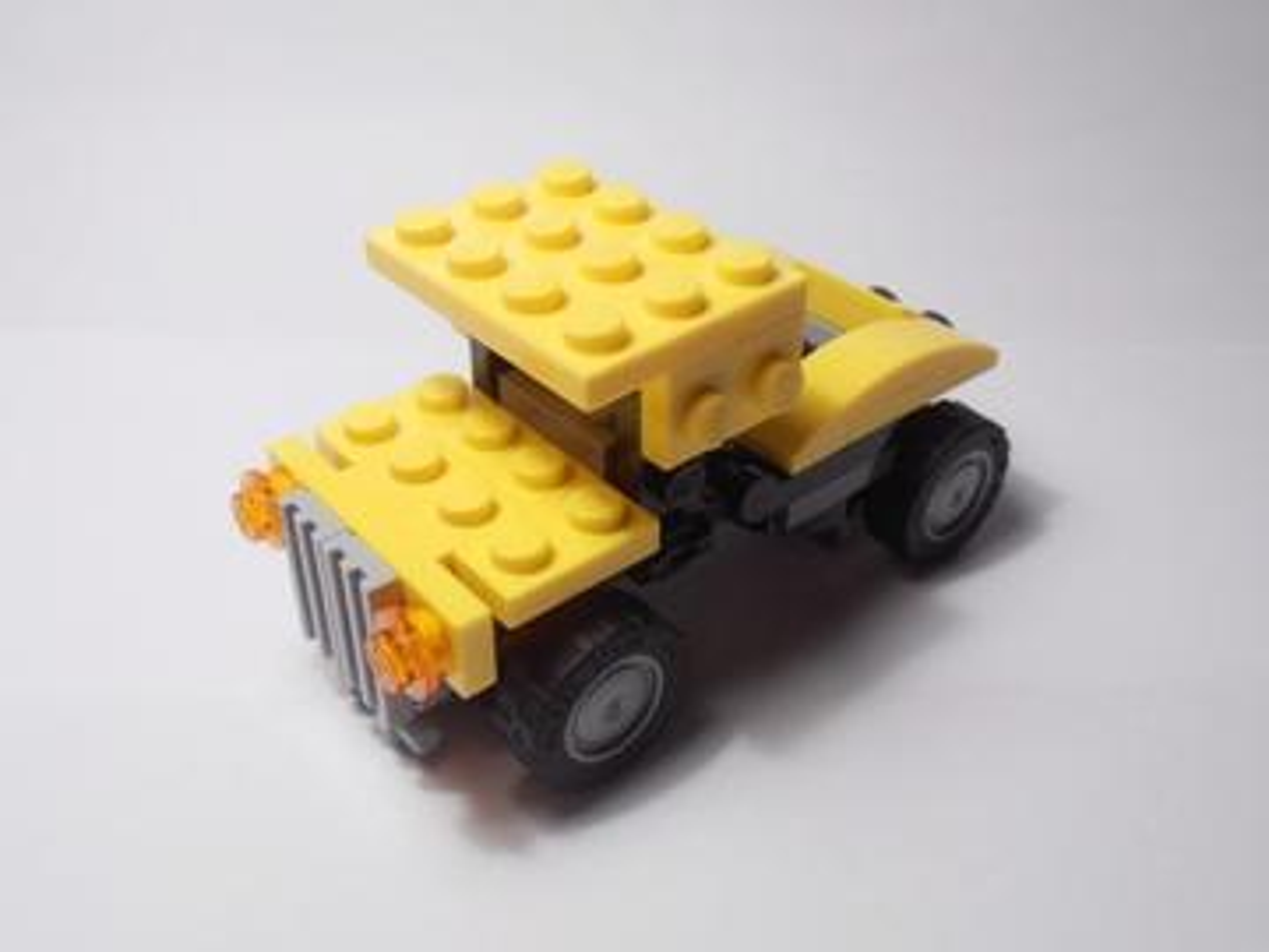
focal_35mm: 37
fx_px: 1356
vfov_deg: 38.7
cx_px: 634
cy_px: 476
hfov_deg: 50.1
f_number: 3.9
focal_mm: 6.61
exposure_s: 1/50
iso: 80
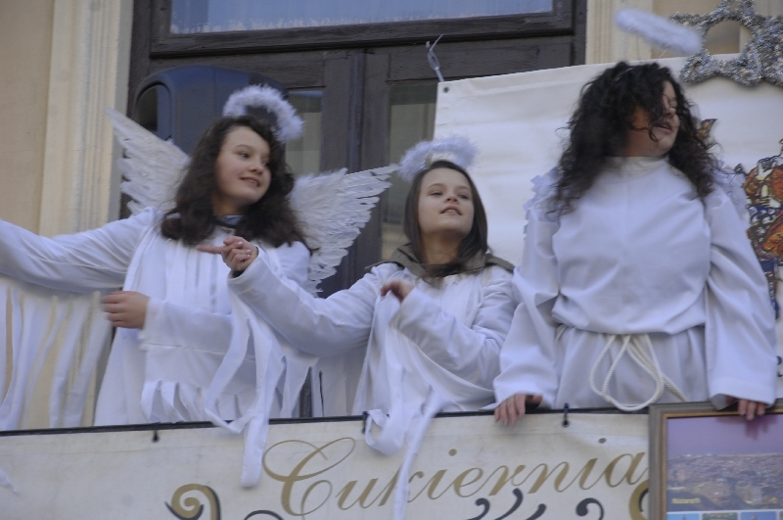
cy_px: 260
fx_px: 3909
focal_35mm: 180
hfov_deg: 11.4
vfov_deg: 7.6
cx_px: 392
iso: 100
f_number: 6
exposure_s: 1/60
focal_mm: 120
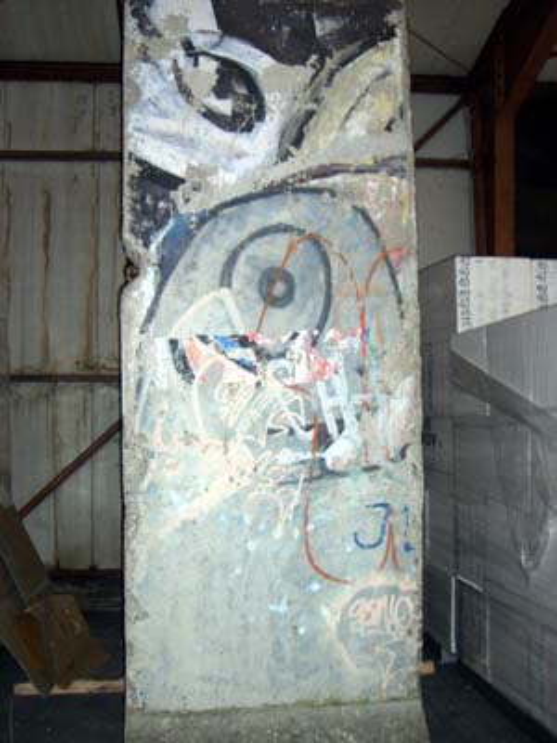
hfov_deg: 37.7
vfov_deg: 49.0
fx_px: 815
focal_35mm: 38
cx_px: 278
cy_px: 372
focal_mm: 6.2
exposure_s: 1/60
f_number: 2.7
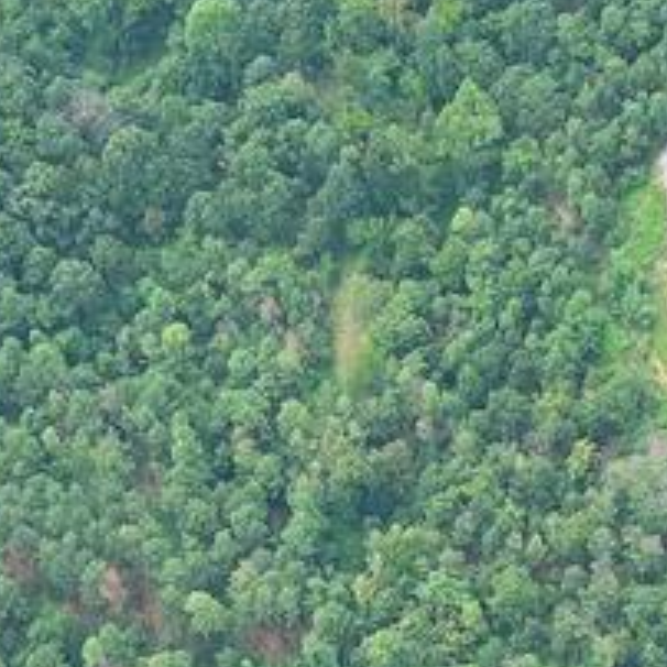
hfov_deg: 9.9
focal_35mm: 176
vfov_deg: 9.3
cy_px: 1301
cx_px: 637
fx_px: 3837
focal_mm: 10.57
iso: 100
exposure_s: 1/136
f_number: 2.8
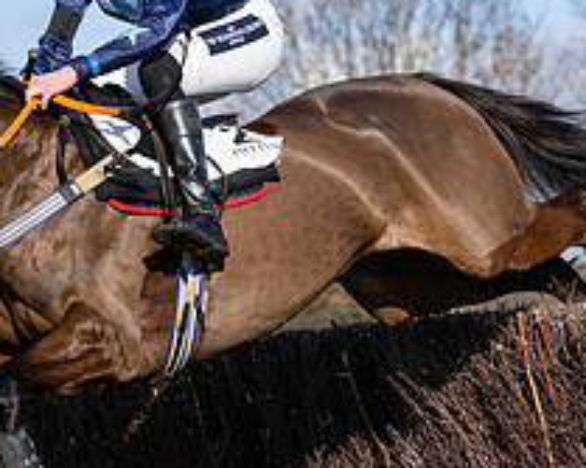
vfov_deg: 6.4
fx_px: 4212
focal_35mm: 243
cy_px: 230
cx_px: 294
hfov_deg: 8.0
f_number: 4
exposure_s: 1/4000
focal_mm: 80
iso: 400
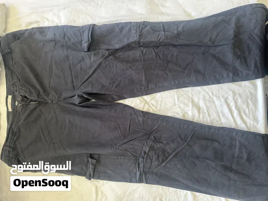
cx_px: 134
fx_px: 186
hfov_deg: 71.6
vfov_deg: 56.8
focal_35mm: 24
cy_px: 100
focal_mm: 6.86
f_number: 1.78
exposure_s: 1/90
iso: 250
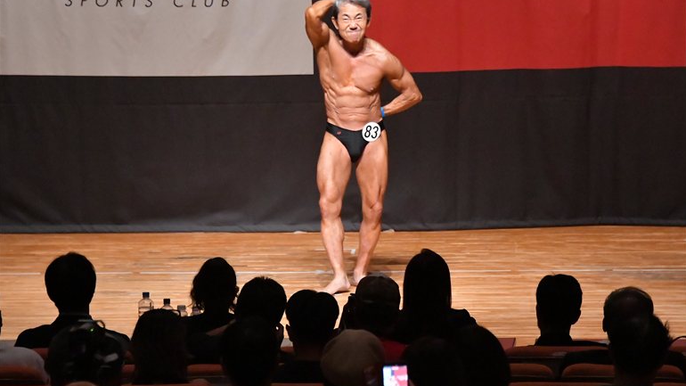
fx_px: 4311
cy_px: 180
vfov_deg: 5.1
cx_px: 344
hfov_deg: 9.1
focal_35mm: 237
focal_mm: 150
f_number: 5.6
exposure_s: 1/400
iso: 12800
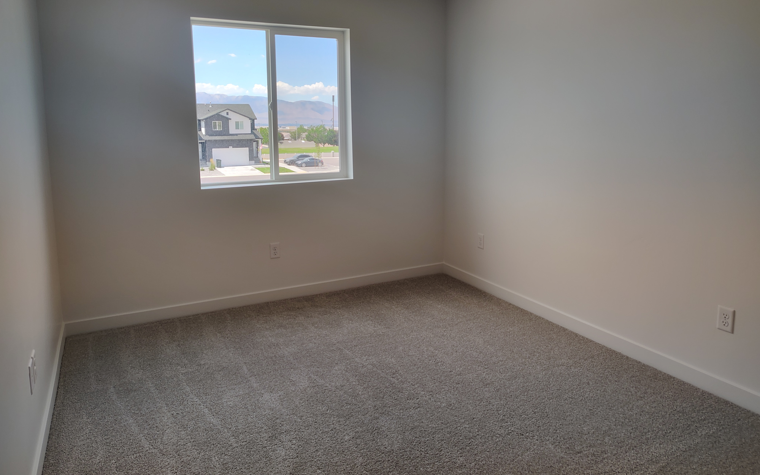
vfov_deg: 47.3
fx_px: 538
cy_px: 188
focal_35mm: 26
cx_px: 384
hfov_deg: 70.4
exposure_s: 1/120
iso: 123
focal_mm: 5.56
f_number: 1.8
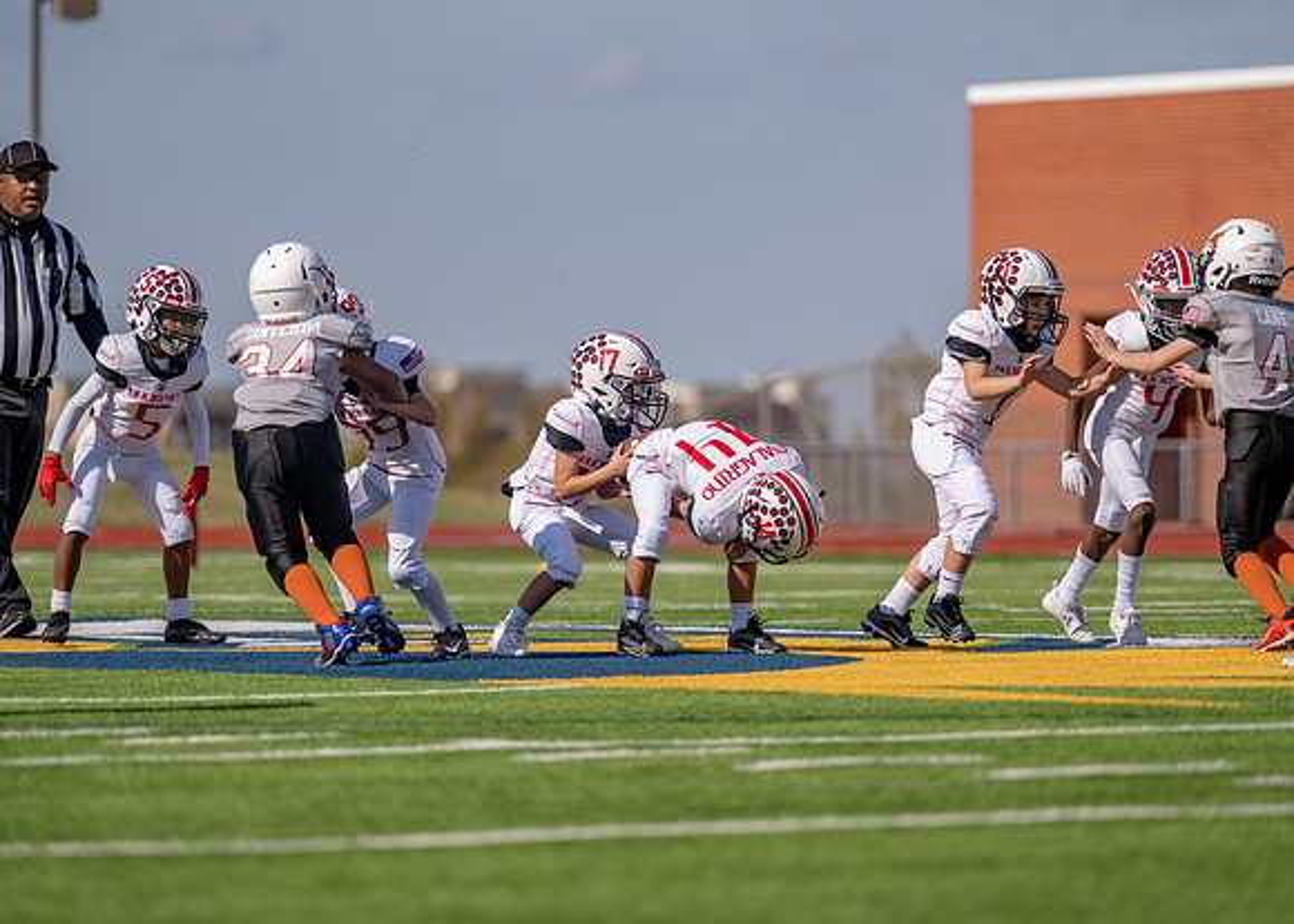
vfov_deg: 4.9
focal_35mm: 293
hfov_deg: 6.9
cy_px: 462
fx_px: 10780
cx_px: 647
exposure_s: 1/2000
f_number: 4
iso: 100
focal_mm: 280
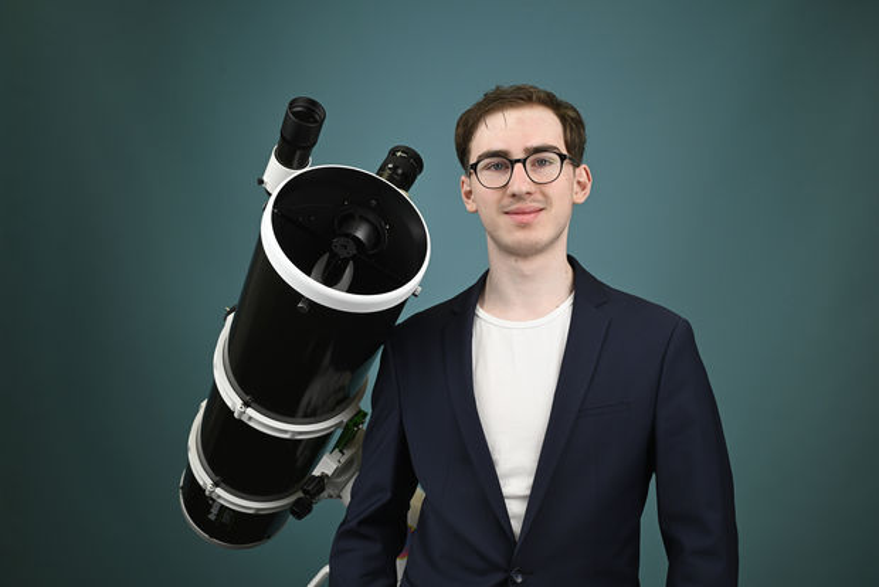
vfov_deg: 33.4
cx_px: 440
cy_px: 294
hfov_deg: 48.4
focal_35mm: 40
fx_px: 977
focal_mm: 40
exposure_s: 1/160
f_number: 8
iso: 1000
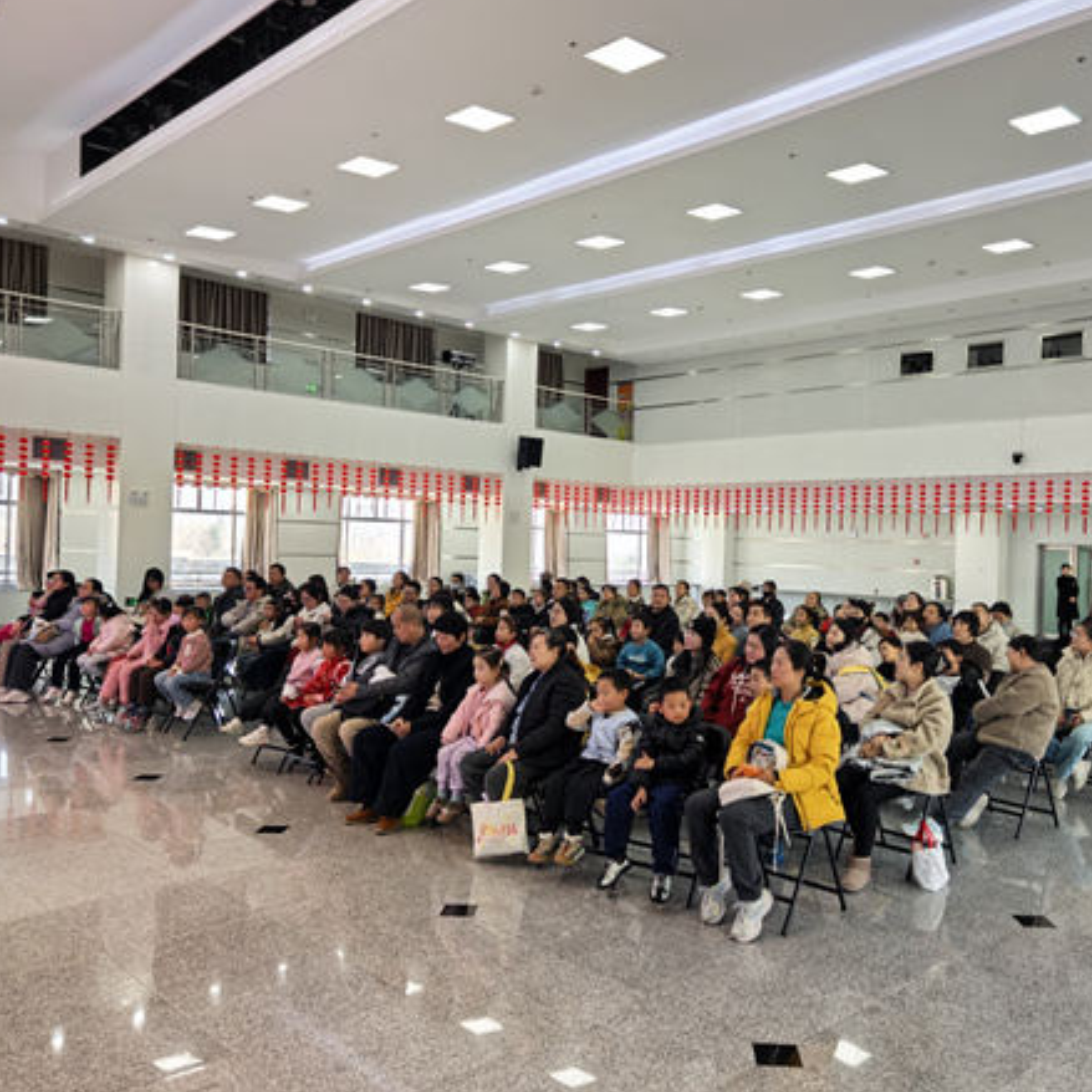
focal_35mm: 29
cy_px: 540
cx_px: 654
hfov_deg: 55.2
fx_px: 1035
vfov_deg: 55.6
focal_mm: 5.34
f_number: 1.6
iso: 50
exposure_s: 1/100
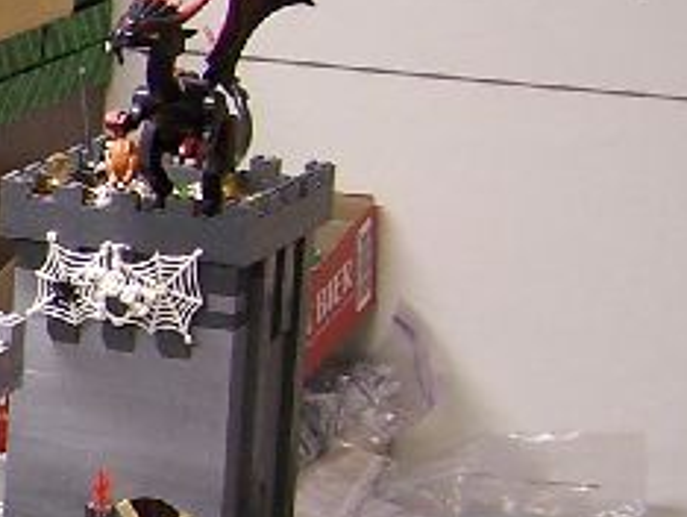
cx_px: -807
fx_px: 3298
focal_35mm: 166
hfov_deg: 10.6
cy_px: 405
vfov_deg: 8.9
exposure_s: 1/6
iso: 80
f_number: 2.8
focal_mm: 6.3
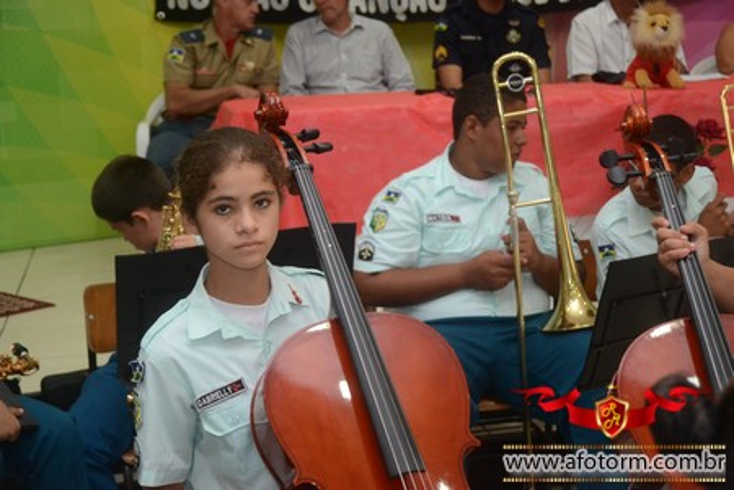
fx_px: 1529
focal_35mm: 75
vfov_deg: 18.2
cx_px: 367
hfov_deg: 27.0
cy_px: 245
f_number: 4.8
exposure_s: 1/80
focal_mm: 50
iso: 1600
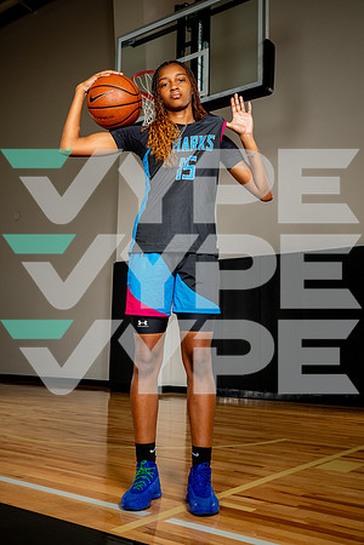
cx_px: 182
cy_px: 272
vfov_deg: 50.7
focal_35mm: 38
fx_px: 576
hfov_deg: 35.1
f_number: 8
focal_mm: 38
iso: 250
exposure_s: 1/500
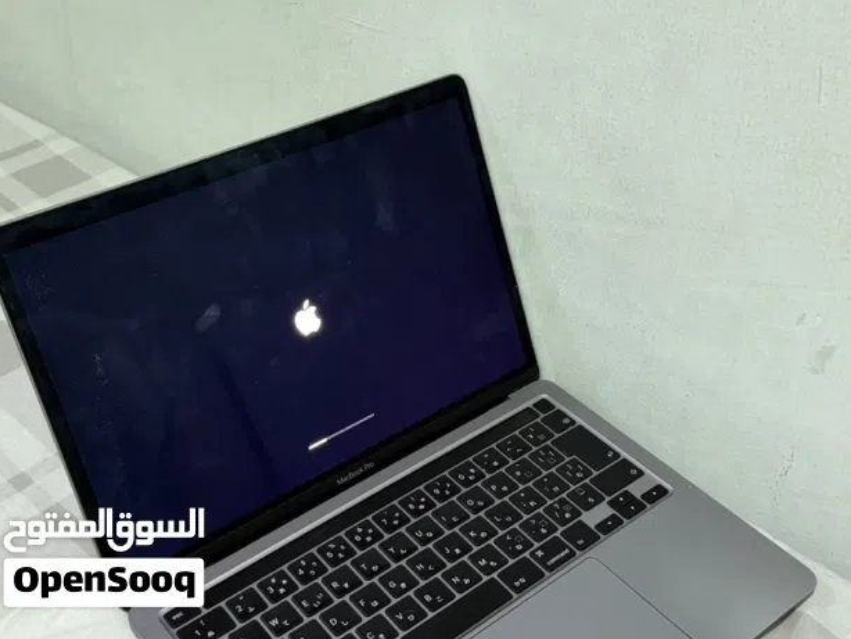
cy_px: 308
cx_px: 413
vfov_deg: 54.9
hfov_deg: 69.4
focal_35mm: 25
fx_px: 615
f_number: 1.78
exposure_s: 1/33
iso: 640
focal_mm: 6.76
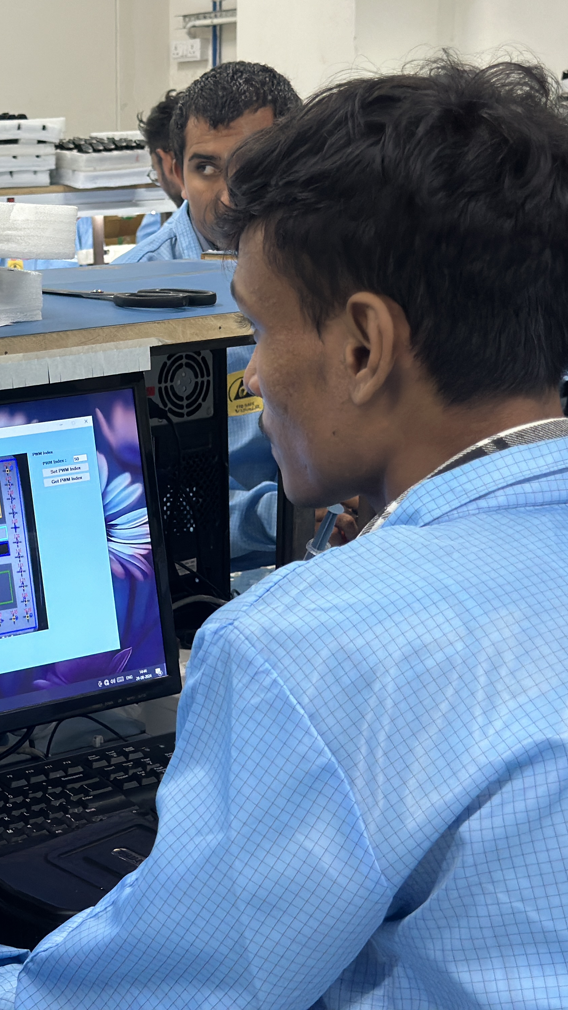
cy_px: 503
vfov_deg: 30.2
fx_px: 1874
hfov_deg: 16.9
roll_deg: +1.1
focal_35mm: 70
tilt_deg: -11.5
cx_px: 7
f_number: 1.78
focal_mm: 6.86
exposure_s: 1/100
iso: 80
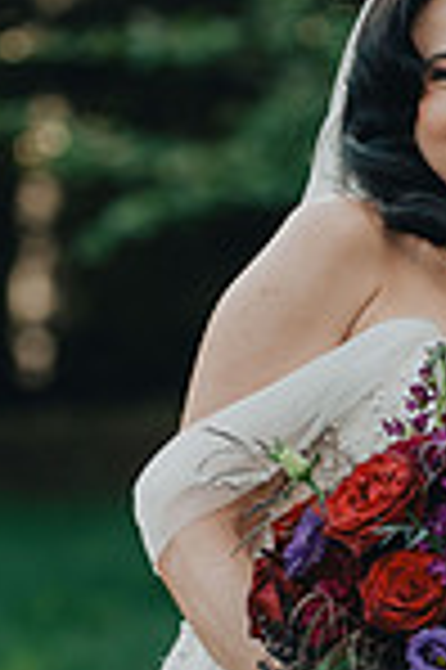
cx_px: 604
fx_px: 8456
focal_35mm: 454
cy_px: 351
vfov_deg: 4.5
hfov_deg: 3.0
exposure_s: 1/1000
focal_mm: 150
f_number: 4
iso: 800
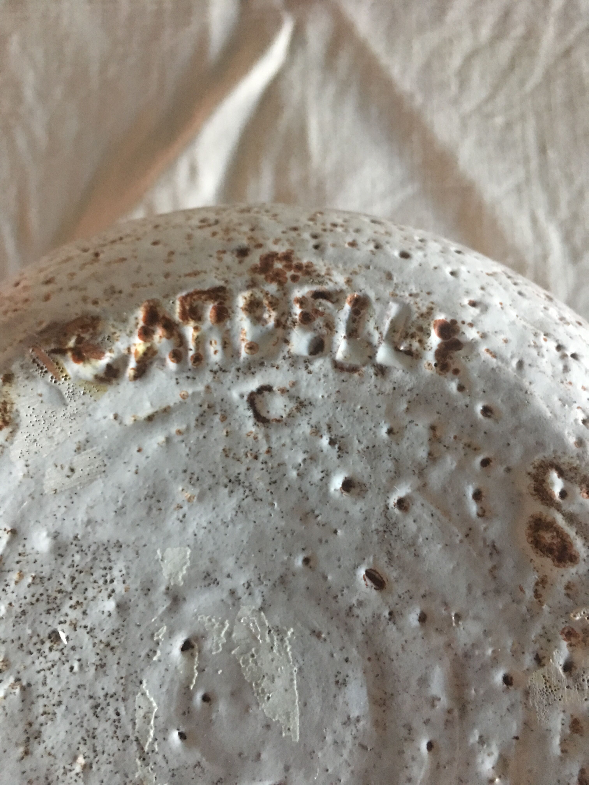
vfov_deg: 61.7
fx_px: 658
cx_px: 294
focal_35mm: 29
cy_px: 392
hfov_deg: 48.2
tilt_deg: -78.2
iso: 125
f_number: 2.2
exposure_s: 1/8
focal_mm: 4.15
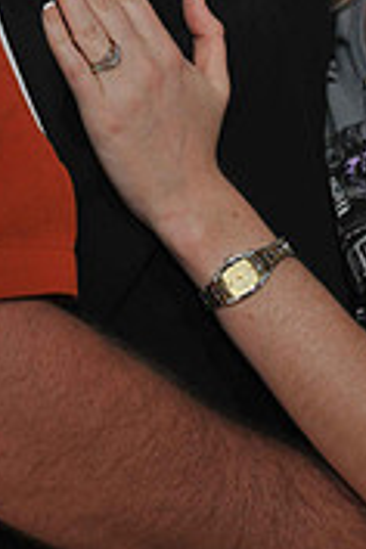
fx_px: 2791
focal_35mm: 183
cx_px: 268
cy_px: -136
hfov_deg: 7.5
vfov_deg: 11.0
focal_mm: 48
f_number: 10
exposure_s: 1/250
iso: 200
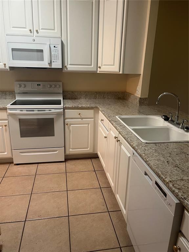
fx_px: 189
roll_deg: -1.1
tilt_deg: -16.7
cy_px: 126
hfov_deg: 53.1
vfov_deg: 67.3
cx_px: 94
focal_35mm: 26
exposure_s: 1/60
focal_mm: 5.1
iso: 125
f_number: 1.6
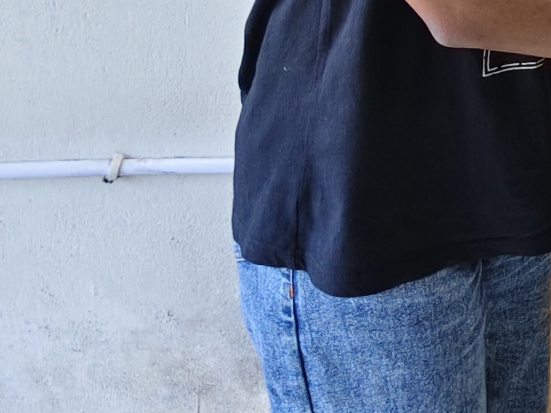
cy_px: -303
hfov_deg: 17.0
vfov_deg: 13.1
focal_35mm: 103
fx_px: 1639
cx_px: 862
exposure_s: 1/50
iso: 447
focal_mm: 5.56
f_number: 1.88
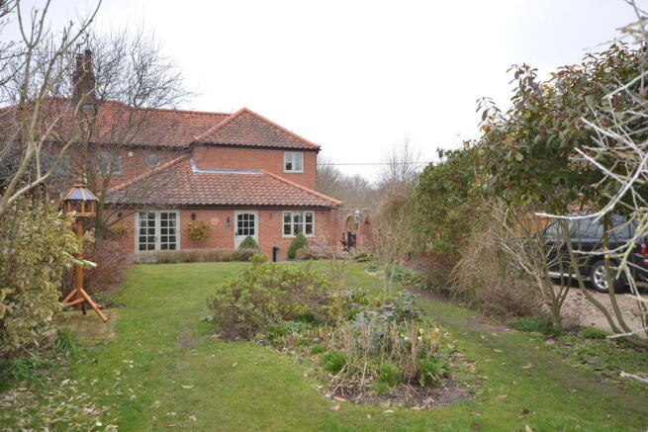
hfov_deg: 61.9
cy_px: 216
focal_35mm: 30
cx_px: 324
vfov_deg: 43.6
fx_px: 540
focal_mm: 20
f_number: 5.6
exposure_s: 1/125
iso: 180
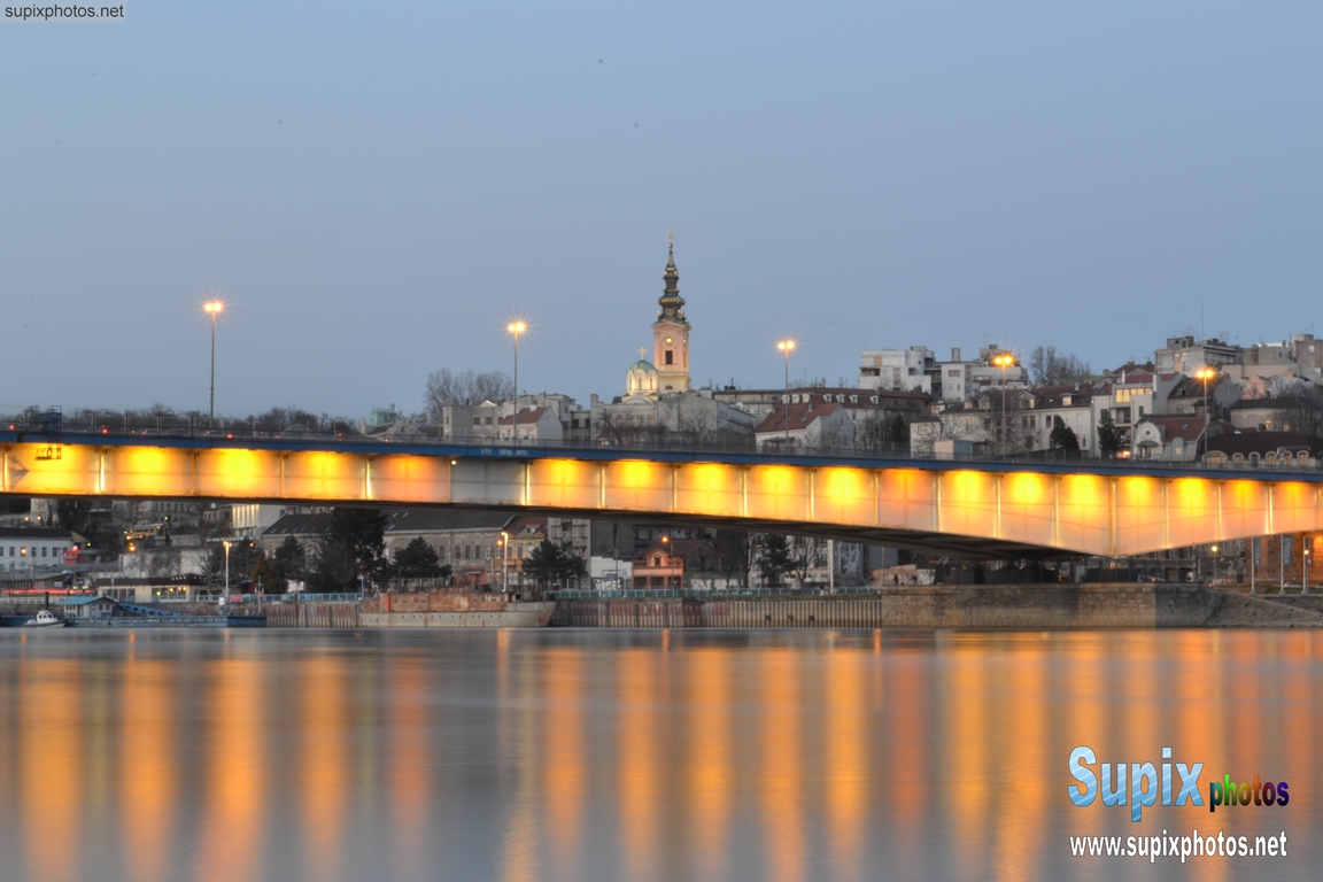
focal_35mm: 82
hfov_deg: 24.6
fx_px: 3032
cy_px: 441
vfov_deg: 16.6
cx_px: 662
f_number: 36
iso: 100
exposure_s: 20
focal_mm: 55
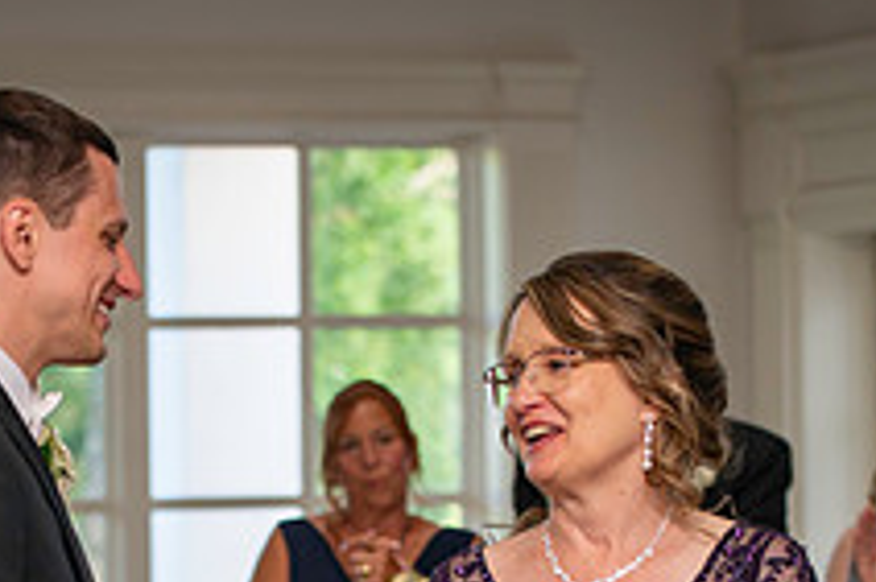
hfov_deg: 10.2
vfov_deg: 6.7
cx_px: 244
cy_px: 764
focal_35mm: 202
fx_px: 4911
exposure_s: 1/125
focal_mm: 70
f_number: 2.8
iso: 640
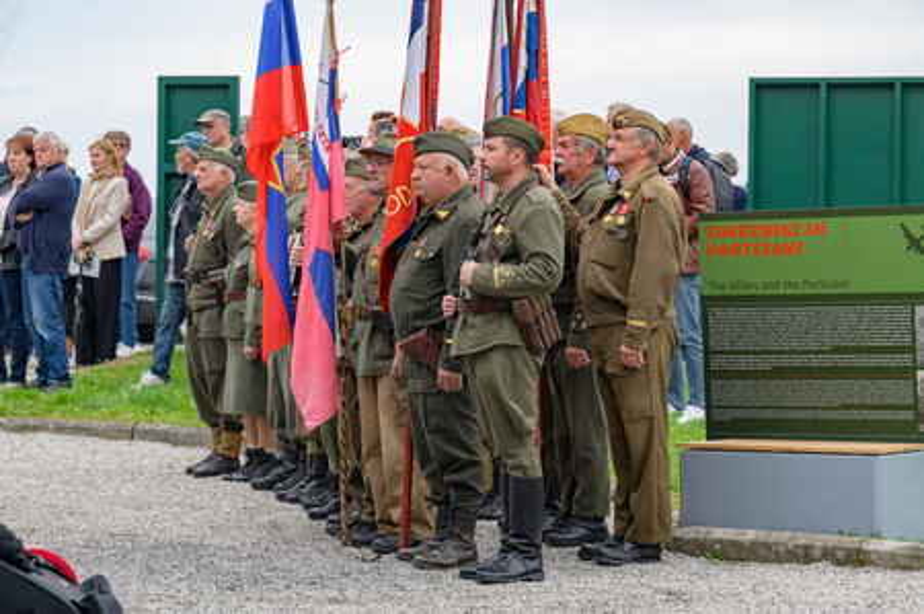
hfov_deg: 15.8
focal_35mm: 130
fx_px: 3333
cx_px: 462
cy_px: 307
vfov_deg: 10.5
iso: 800
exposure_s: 1/1000
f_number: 7.1
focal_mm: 130
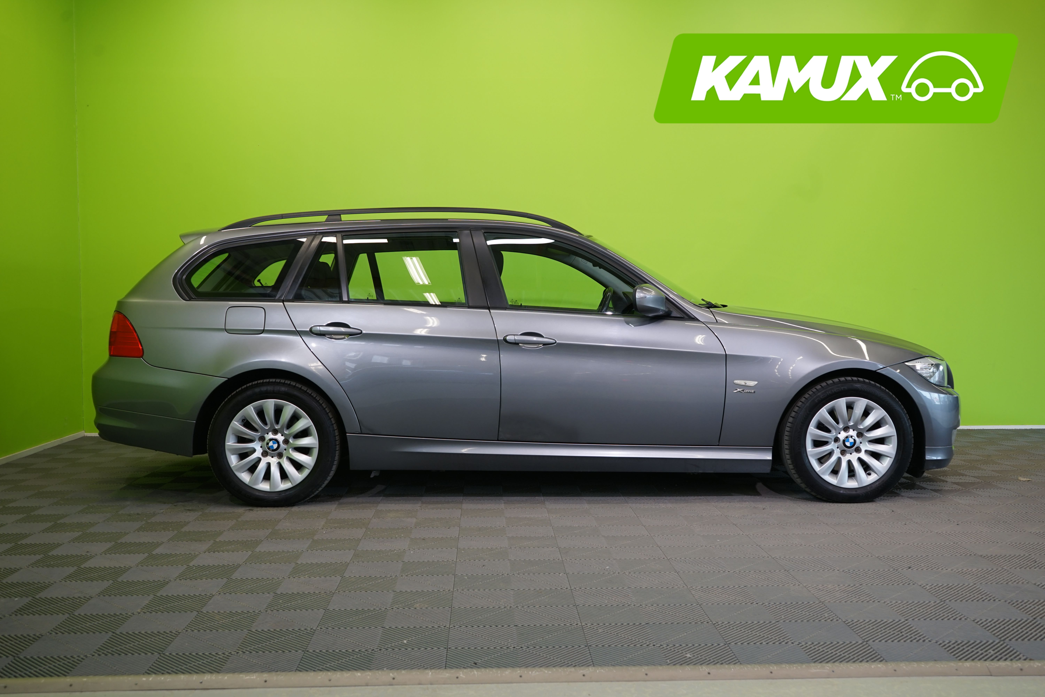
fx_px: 1045
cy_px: 348
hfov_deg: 53.1
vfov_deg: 36.9
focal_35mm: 36
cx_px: 522
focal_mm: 36
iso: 400
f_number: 6.3
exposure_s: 1/40
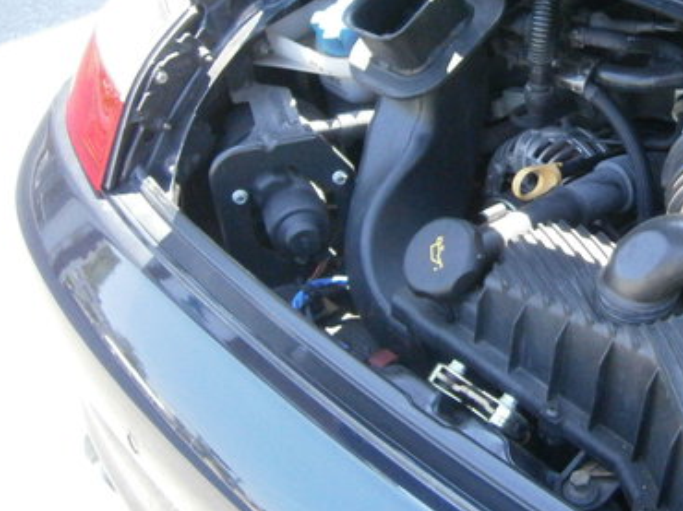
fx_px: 1065
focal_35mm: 54
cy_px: 175
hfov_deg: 33.6
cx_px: 622
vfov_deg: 26.9
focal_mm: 4.7
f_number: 2.8
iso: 400
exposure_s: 1/250
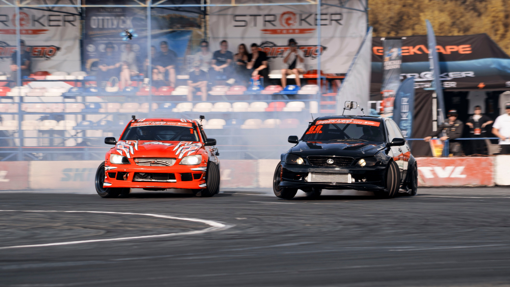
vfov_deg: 4.3
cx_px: 255
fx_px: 3825
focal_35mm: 283
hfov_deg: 7.6
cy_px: 144
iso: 100
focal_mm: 180
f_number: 9
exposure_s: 1/125
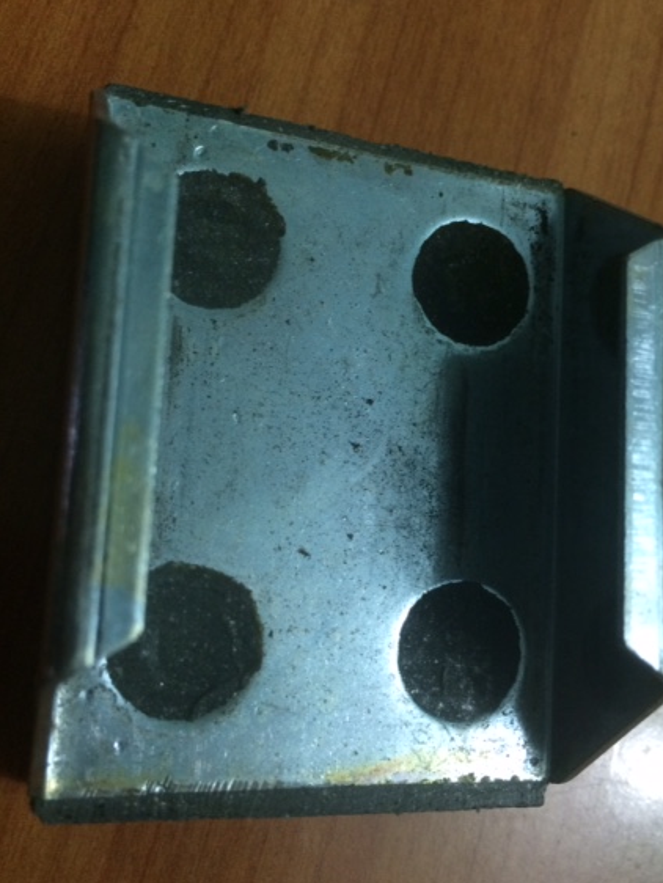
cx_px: 375
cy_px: 465
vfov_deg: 55.3
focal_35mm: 33
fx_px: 842
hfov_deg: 42.9
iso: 160
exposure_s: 1/30
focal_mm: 4.15
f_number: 2.2
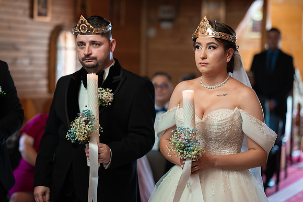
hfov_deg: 23.9
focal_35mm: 85
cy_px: 101
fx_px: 715
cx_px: 152
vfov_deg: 16.1
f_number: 2.2
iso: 1600
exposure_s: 1/250
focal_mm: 85
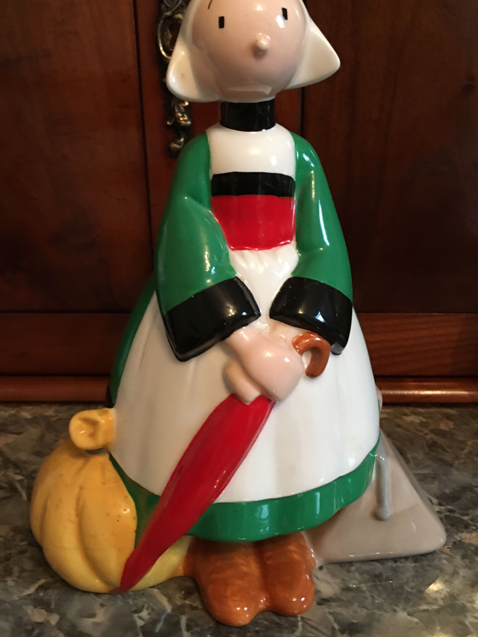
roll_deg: +0.1
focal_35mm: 34
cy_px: 294
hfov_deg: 41.8
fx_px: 626
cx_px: 257
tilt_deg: -19.4
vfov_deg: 53.9
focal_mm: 4.15
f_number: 2.2
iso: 125
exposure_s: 1/8
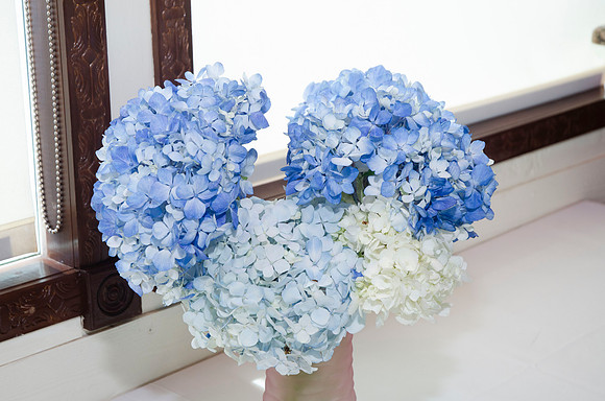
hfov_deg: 27.0
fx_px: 1258
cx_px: 302
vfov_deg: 18.1
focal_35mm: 75
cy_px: 200
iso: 400
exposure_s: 1/80
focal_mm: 50
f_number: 6.3
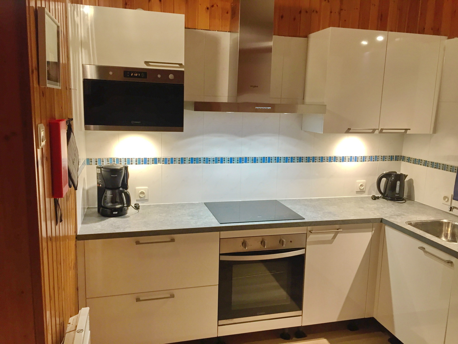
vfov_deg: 48.2
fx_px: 384
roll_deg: -1.6
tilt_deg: -9.7
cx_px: 229
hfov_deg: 61.7
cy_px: 172
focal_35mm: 29
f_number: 2.2
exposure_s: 1/33
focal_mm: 4.15
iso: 100
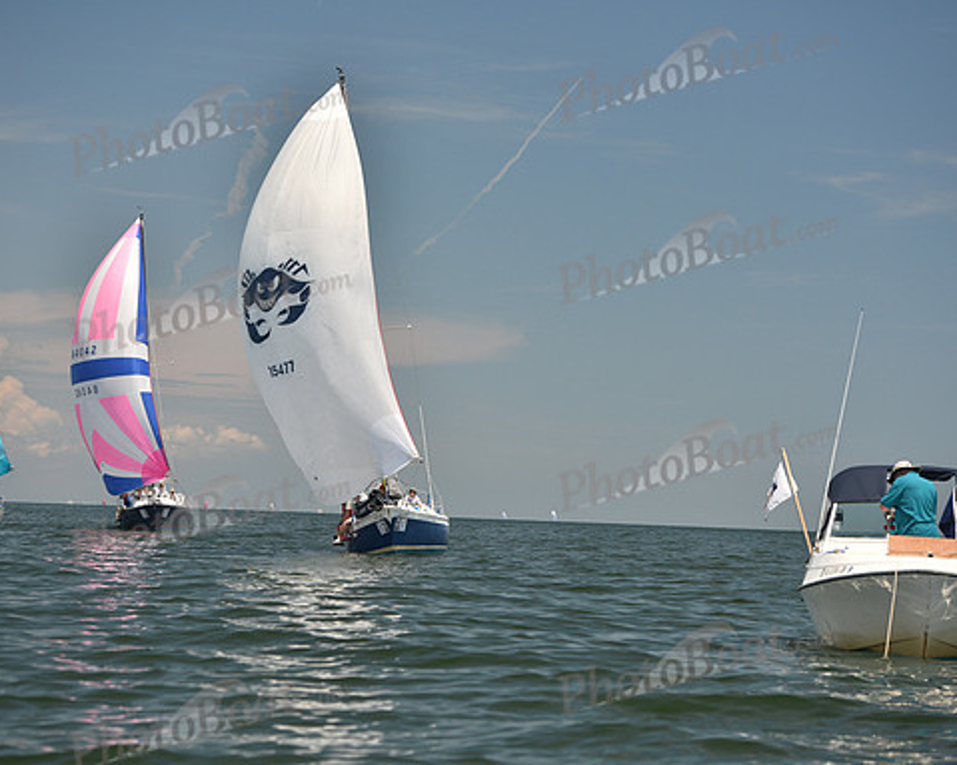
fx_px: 3058
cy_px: 384
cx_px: 456
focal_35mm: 108
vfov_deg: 14.3
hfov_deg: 17.8
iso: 320
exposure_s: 1/2000
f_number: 4
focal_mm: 95
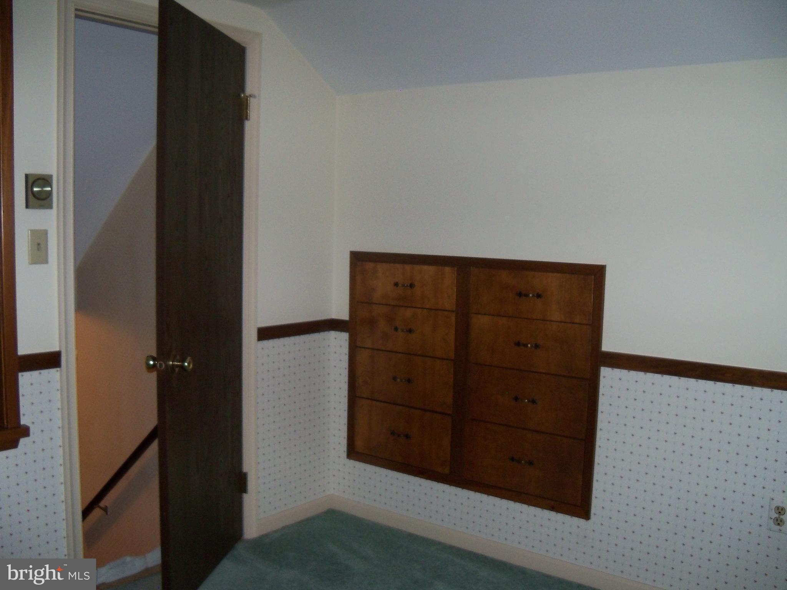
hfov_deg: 52.6
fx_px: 796
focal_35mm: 35
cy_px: 295
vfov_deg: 40.7
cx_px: 394
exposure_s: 1/30
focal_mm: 6.2
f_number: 3.5
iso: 200
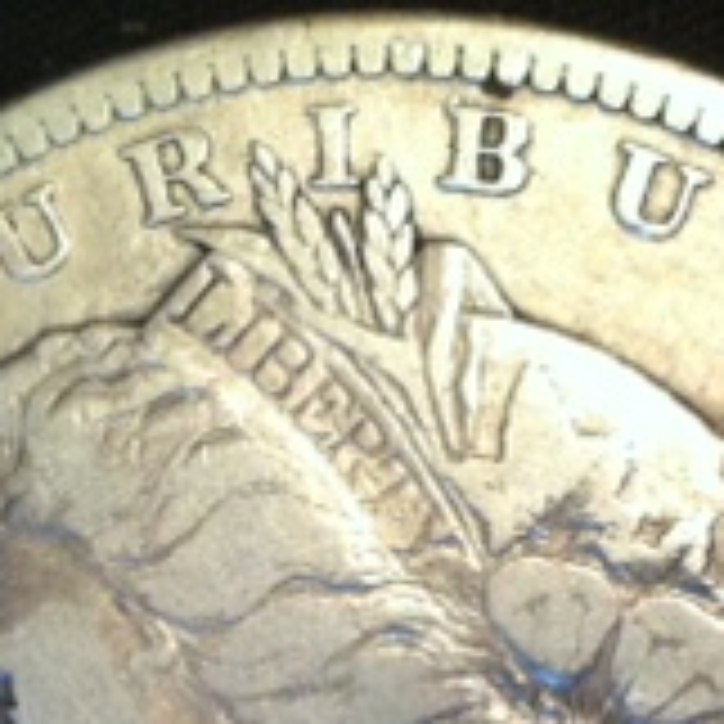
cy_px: 859
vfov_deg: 13.8
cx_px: 598
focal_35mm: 123
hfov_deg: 14.1
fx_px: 2911
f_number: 2.8
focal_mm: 3.85
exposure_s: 1/15
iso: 250
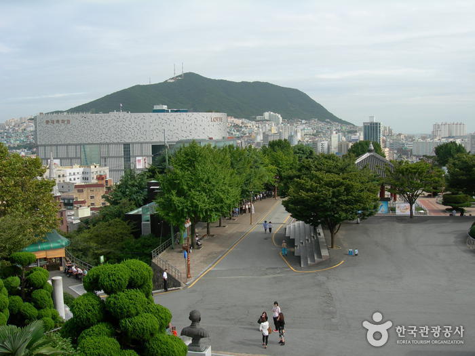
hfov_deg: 49.0
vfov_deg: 37.7
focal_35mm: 38
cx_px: 238
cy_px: 178
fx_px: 521
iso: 50
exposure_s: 1/399
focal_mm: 7.8
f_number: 4.8
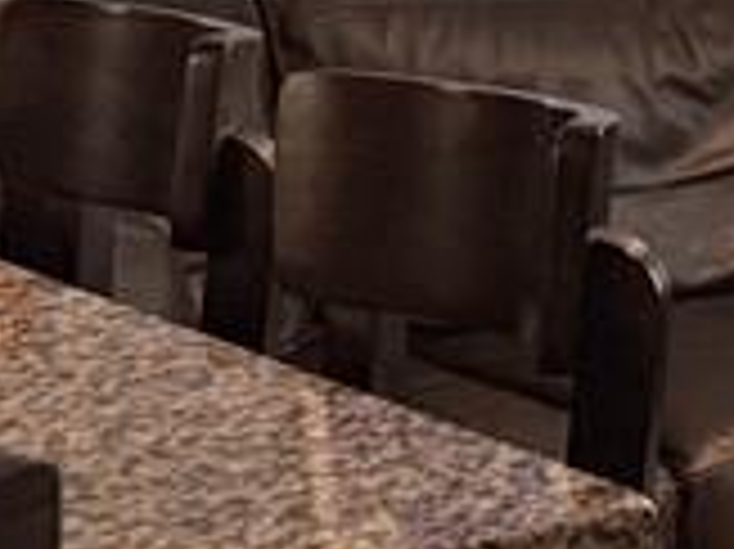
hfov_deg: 10.6
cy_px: -40
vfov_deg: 9.7
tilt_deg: -6.6
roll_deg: +0.0
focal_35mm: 151
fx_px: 3199
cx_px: 1936
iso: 320
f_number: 1.78
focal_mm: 6.76
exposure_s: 1/60
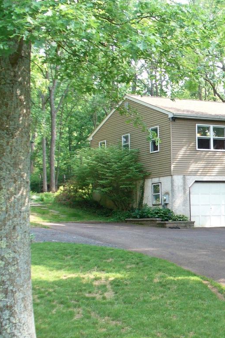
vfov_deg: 28.0
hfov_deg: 17.9
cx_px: 279
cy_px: 209
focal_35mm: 72
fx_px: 675
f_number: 2.8
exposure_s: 1/60
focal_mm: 6.1
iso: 100
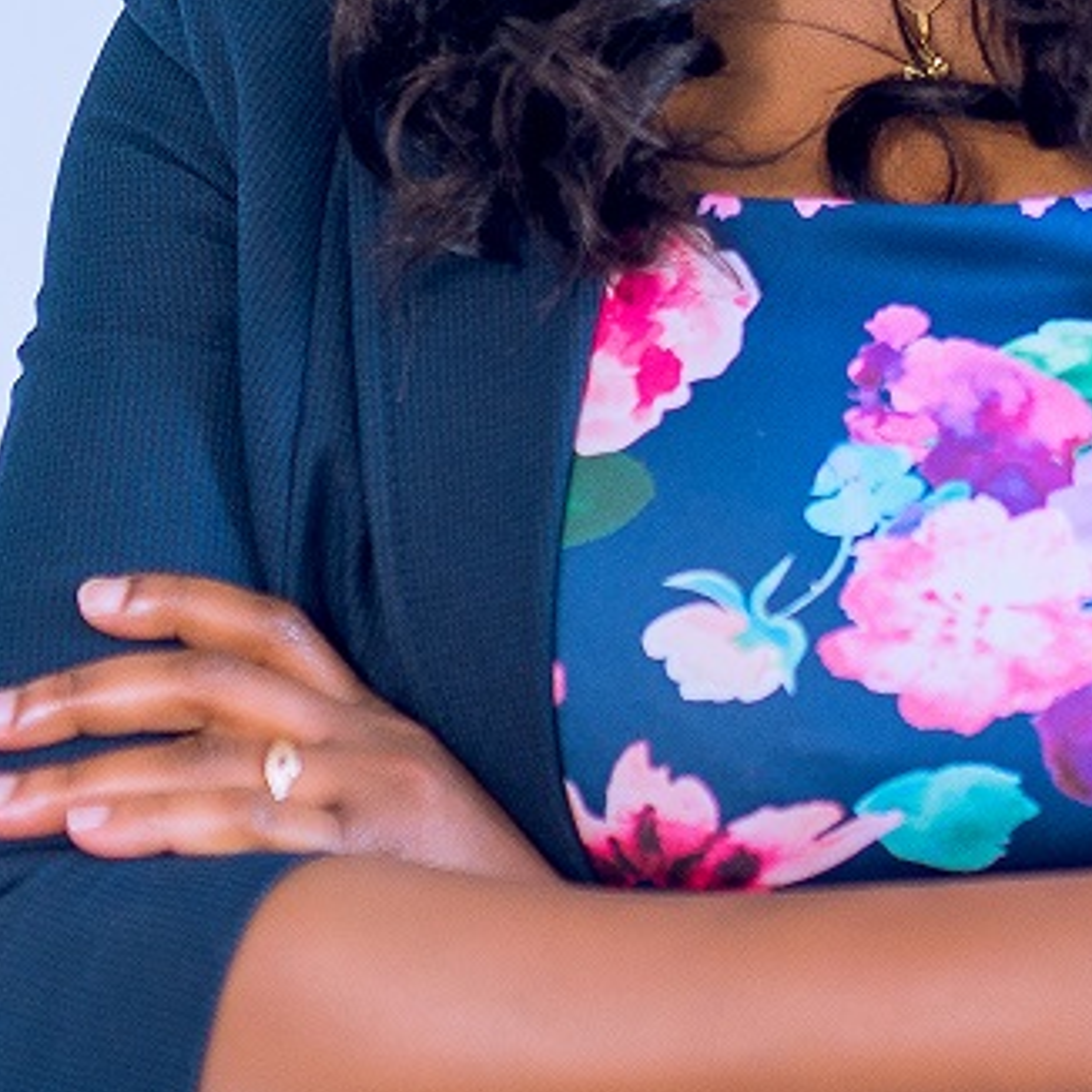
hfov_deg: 12.6
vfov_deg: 12.5
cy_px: -84
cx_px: 1156
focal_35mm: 137
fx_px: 4890
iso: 250
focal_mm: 35
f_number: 1.4
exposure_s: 1/200
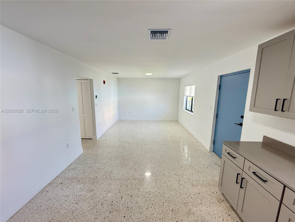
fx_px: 119
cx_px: 148
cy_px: 111
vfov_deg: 85.7
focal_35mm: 14
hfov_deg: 102.1
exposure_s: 1/120
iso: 400
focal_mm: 2.22
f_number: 2.2
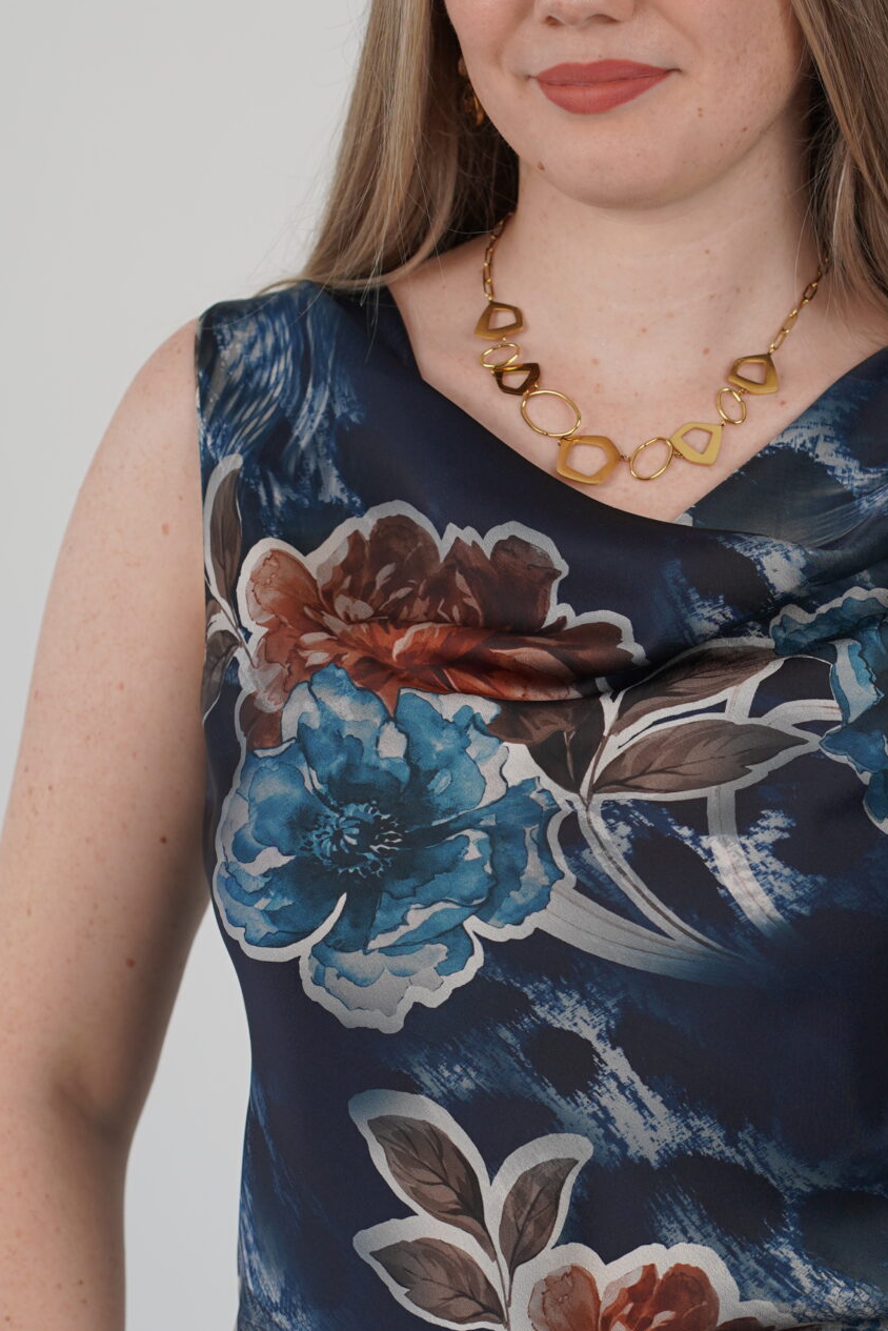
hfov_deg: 8.0
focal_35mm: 172
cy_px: 796
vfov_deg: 11.9
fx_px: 6360
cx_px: 705
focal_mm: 85
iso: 200
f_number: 4
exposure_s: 1/160
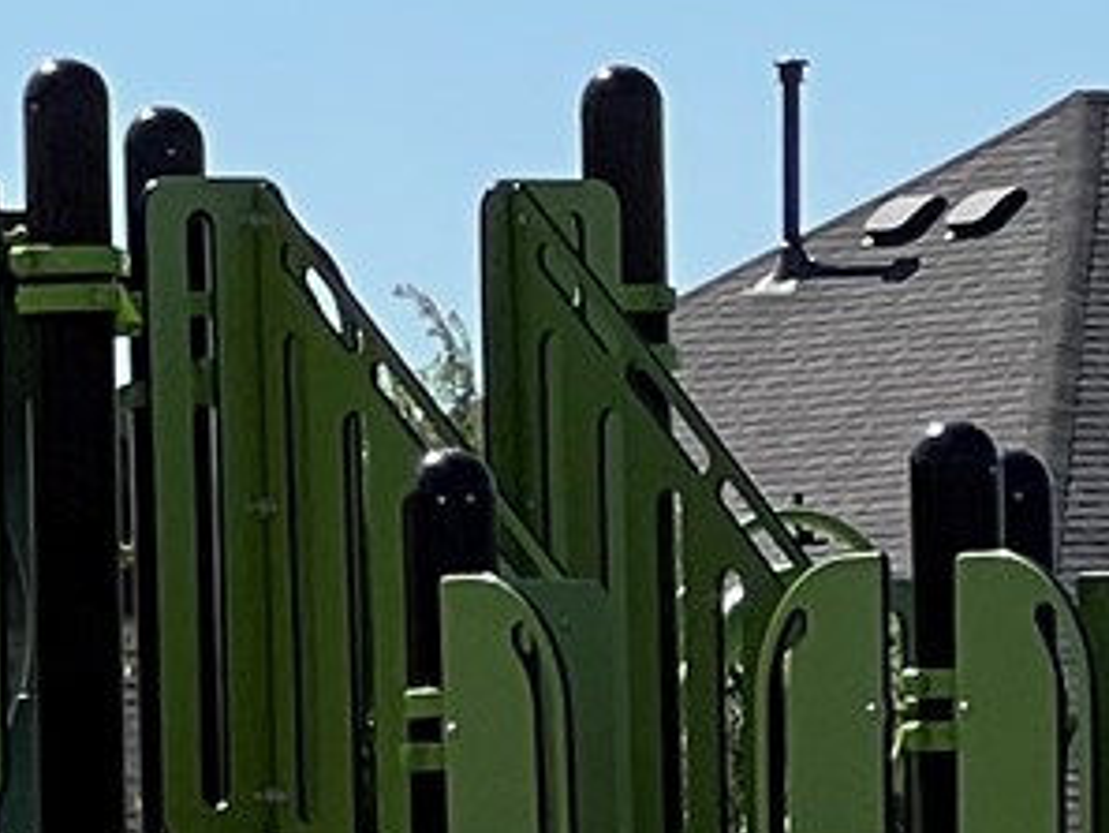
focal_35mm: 531
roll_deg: +1.8
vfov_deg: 2.8
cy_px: 553
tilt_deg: +1.2
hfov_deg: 3.7
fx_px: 17019
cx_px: 2464
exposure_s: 1/1263
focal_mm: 9
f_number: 2.8
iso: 32
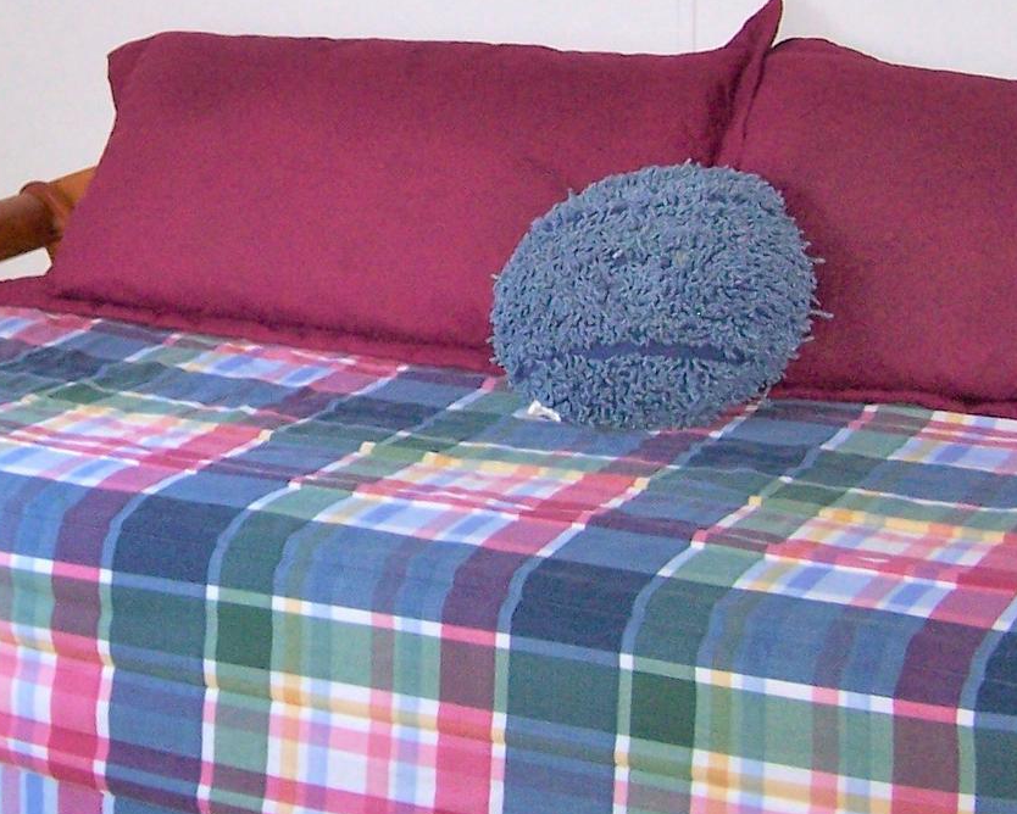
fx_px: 2740
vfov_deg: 16.8
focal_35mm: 91
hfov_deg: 20.8
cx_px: 220
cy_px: 188
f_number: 2.8
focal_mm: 6.3
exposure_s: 1/60
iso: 140
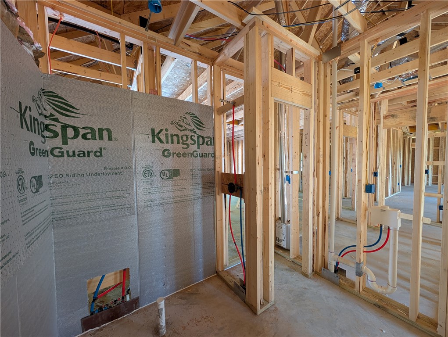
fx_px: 155
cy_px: 168
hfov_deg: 110.5
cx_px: 224
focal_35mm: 12
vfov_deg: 94.6
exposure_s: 1/45.1
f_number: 1.7
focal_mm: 2.02
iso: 124
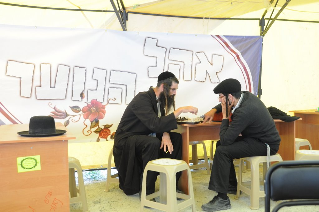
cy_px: 106
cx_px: 160
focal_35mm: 36
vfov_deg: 36.8
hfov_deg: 53.2
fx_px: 319
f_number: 5
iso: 640
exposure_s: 1/30
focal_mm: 24
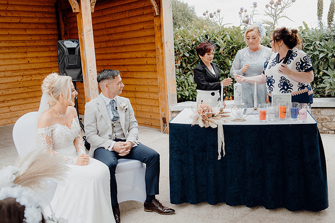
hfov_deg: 53.1
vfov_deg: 36.9
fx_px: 335
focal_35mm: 36
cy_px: 112
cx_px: 168
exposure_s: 1/200
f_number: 3.5
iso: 125
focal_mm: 24
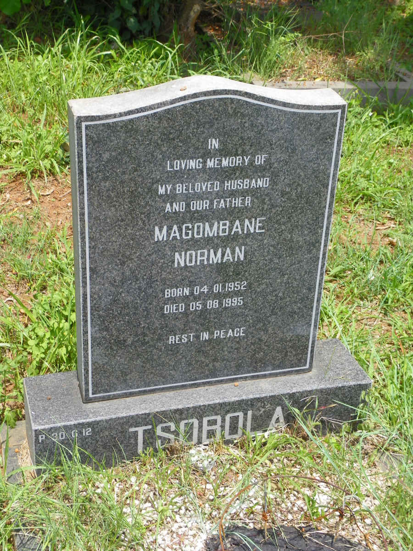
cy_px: 276
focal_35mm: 56
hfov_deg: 26.1
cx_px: 206
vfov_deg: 34.3
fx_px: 891
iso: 64
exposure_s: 1/160
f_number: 5
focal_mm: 9.9
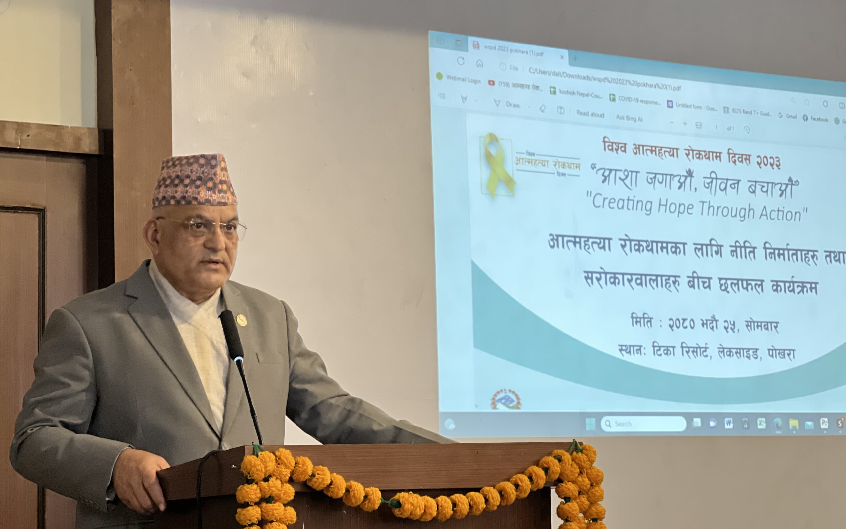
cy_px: 242
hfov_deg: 25.2
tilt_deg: +6.8
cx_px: 424
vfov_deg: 15.9
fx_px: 1891
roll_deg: +1.2
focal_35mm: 82
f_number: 2.8
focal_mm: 9
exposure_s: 1/14
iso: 500
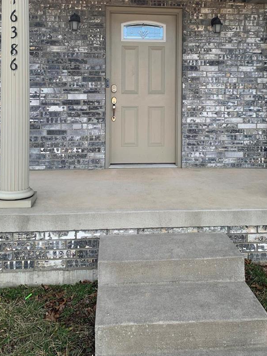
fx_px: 401
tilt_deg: +1.1
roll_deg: +0.4
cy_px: 101
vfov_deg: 46.6
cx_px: 153
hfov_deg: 36.7
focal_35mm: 39
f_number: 1.8
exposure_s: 1/412
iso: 25
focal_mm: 4.25
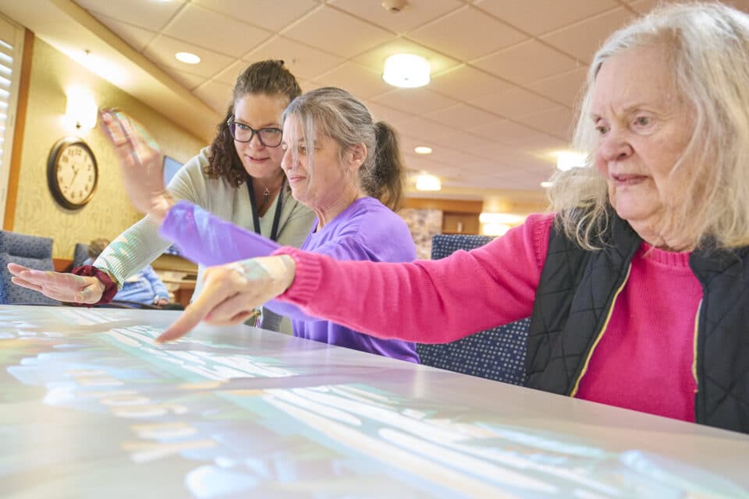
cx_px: 374
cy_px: 250
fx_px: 562
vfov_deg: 47.9
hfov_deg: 67.4
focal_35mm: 27
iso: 8000
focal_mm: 27
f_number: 4
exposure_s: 1/100
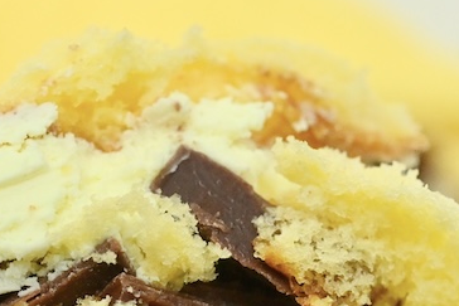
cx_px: 148
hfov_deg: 12.4
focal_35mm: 165
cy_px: 247
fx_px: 2104
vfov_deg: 8.3
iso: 6400
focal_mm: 60
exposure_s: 1/160
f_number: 10
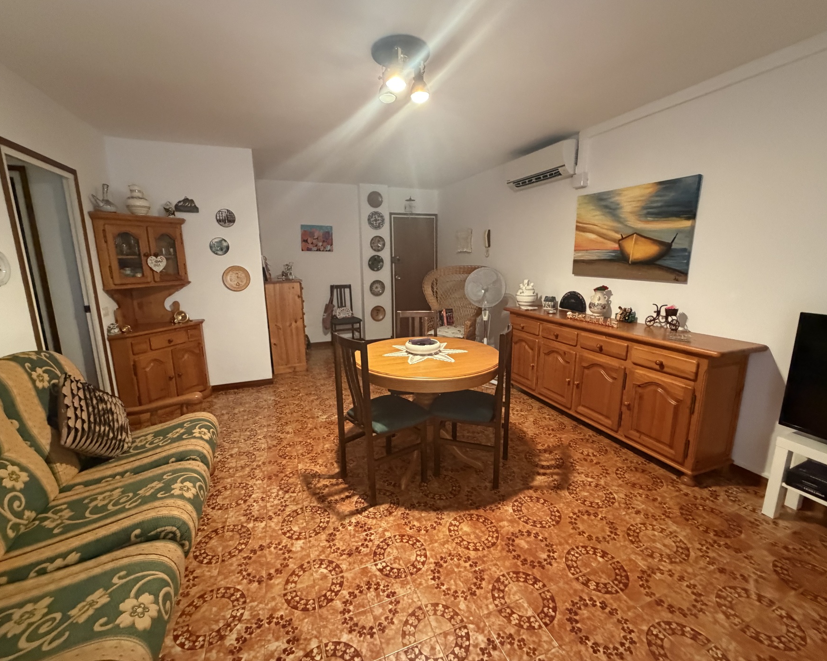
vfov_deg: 84.0
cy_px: 325
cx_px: 413
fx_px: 367
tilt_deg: -10.6
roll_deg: +1.4
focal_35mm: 15
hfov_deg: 96.8
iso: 800
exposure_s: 1/50
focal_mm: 2.22
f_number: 2.2
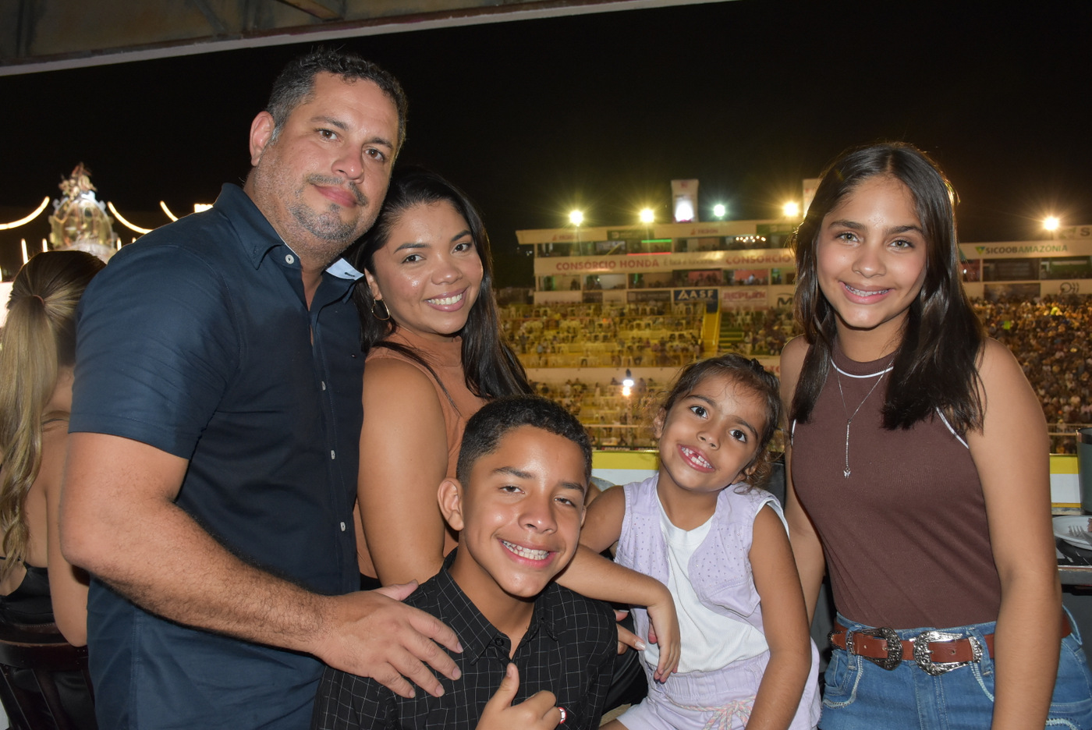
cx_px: 546
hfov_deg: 57.2
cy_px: 365
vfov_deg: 40.0
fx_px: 1002
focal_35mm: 33
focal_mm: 22
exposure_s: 1/60
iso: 1600
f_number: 5.6
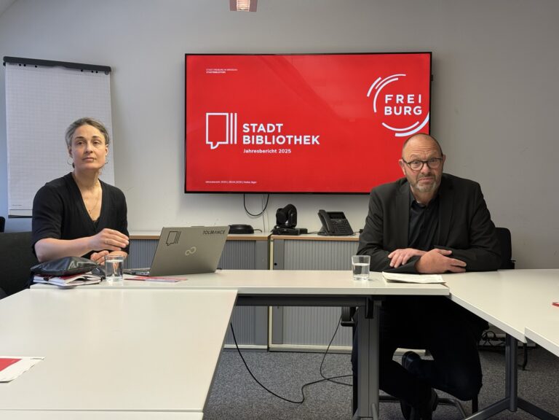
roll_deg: -0.7
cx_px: 280
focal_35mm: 48
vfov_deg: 30.3
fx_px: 775
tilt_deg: -1.7
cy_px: 210
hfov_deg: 39.7
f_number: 1.78
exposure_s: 1/100
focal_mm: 6.76
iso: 80
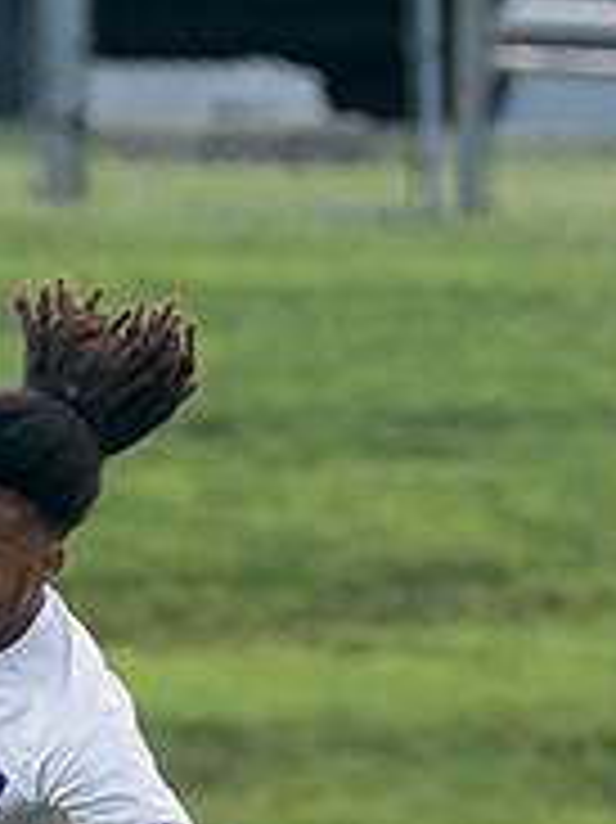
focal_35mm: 1357
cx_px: -641
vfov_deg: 1.5
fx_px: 32235
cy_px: 928
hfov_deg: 1.1
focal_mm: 200
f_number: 3.5
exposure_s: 1/1250
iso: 1600
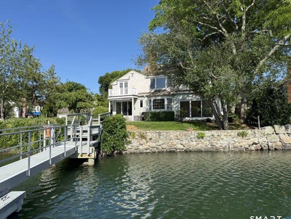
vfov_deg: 54.9
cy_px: 110
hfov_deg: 69.4
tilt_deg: +2.8
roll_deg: +0.3
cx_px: 144
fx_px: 210
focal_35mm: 25
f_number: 1.78
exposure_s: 1/3759
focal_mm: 6.76
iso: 80
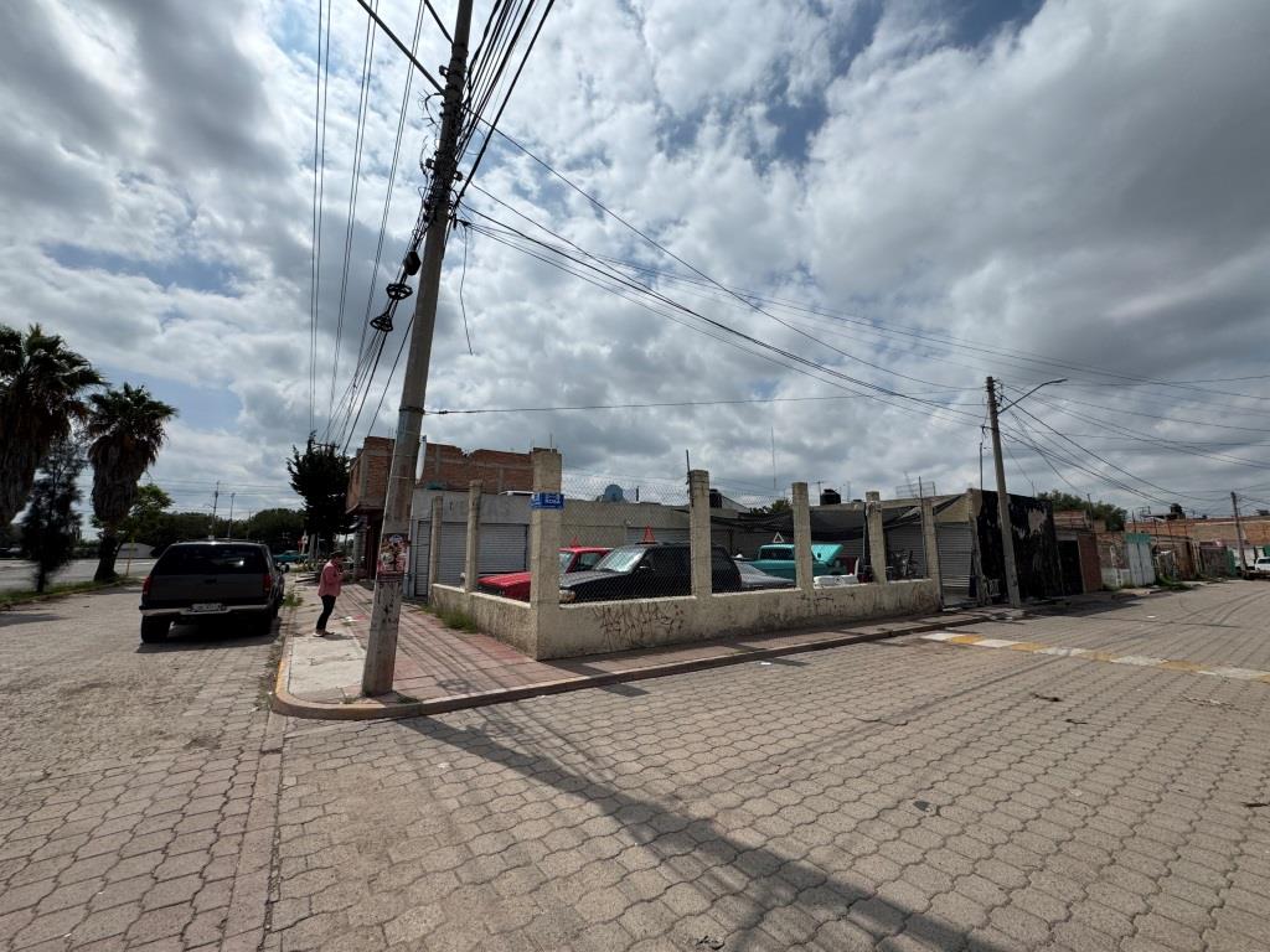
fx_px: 514
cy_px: 476
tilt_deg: +8.8
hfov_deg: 102.1
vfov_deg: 85.7
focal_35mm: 14
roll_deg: -0.1
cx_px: 635
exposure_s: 1/4926
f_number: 2.2
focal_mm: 2.22
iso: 40
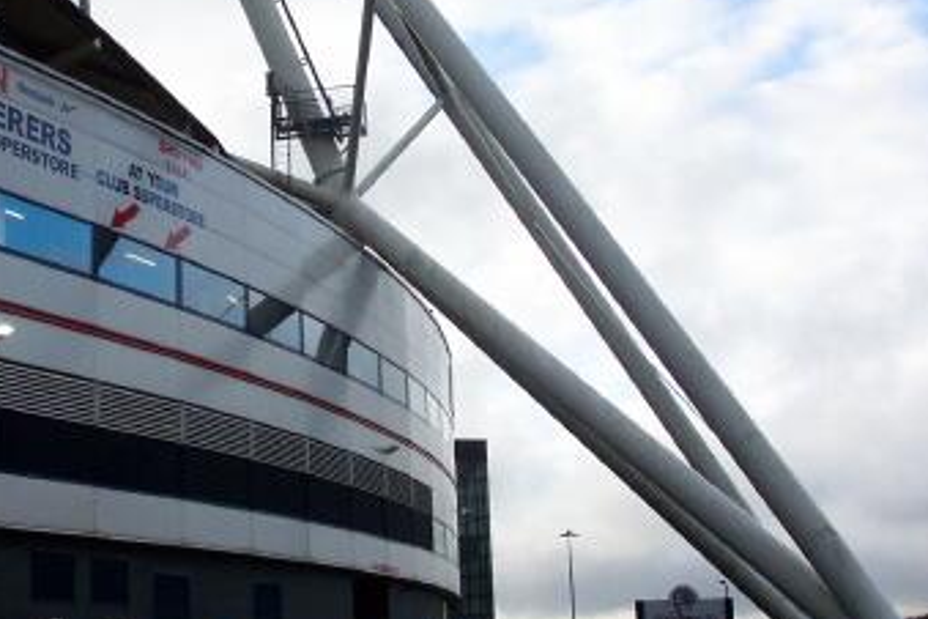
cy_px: 279
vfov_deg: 20.6
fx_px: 1701
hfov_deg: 30.2
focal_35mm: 66
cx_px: 290
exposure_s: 1/60
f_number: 9.5
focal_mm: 7.5
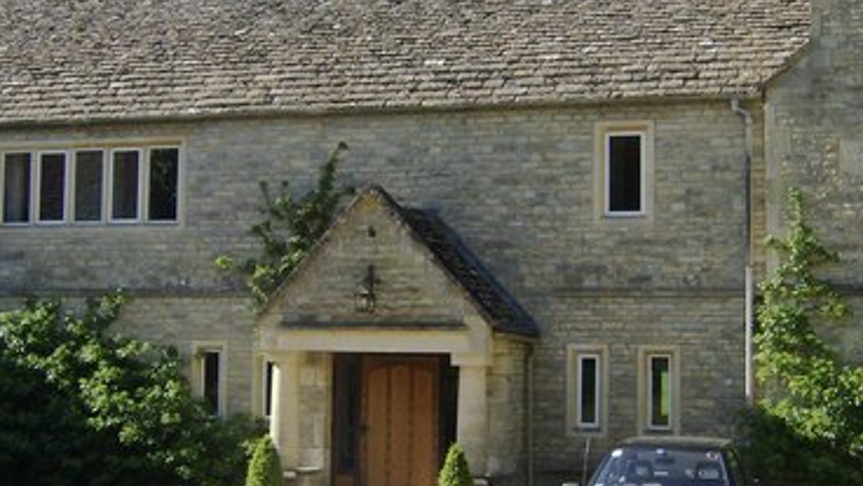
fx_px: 1556
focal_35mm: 68
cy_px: 224
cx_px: 366
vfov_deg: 17.7
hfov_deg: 30.9
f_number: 4.7
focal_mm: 6
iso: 100
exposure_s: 1/383
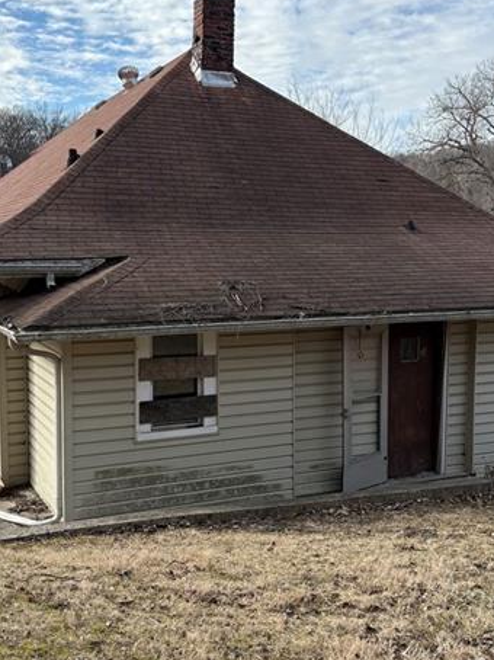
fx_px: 838
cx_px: 254
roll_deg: -0.5
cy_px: 339
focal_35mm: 44
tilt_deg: -5.5
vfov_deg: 43.0
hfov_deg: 32.8
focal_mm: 5.96
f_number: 1.6
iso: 50
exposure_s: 1/2075
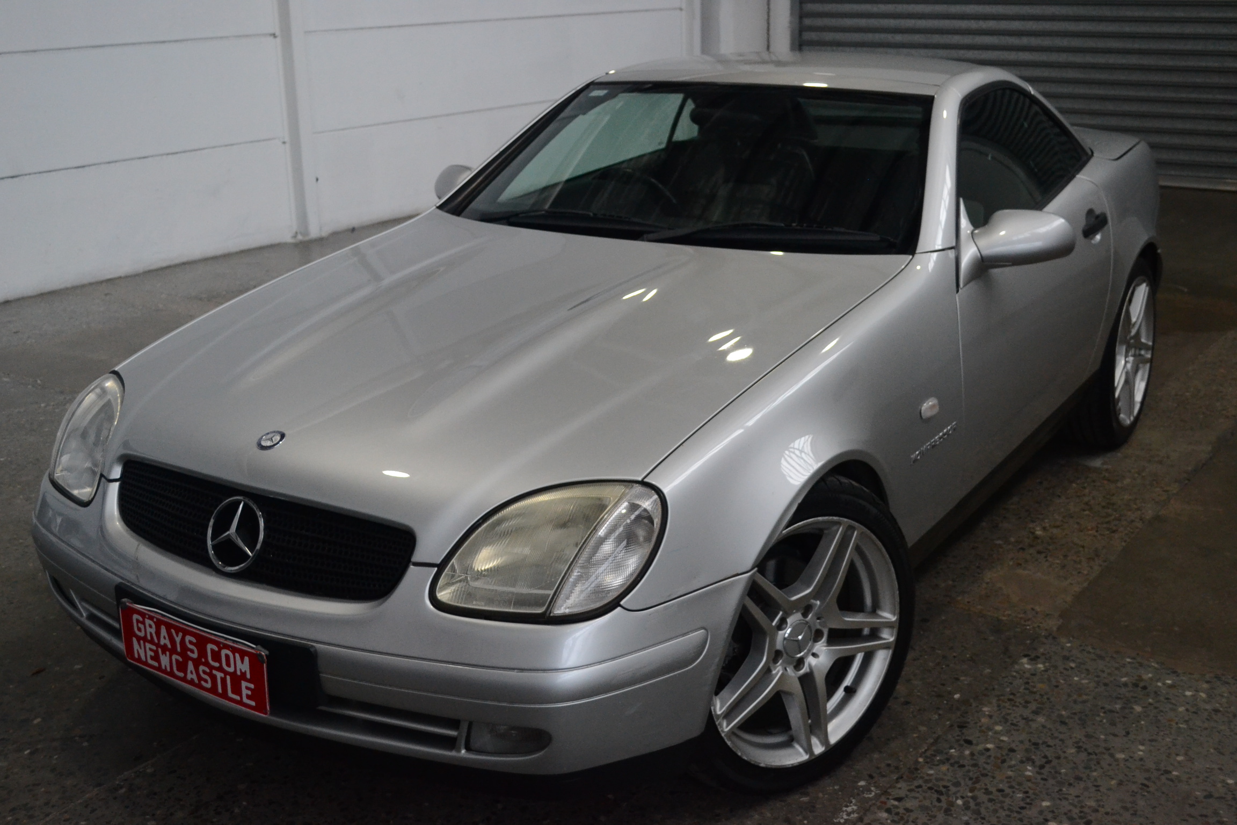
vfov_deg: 34.2
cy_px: 412
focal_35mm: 39
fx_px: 1340
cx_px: 618
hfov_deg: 49.6
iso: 1600
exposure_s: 1/1000
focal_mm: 26
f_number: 4.2
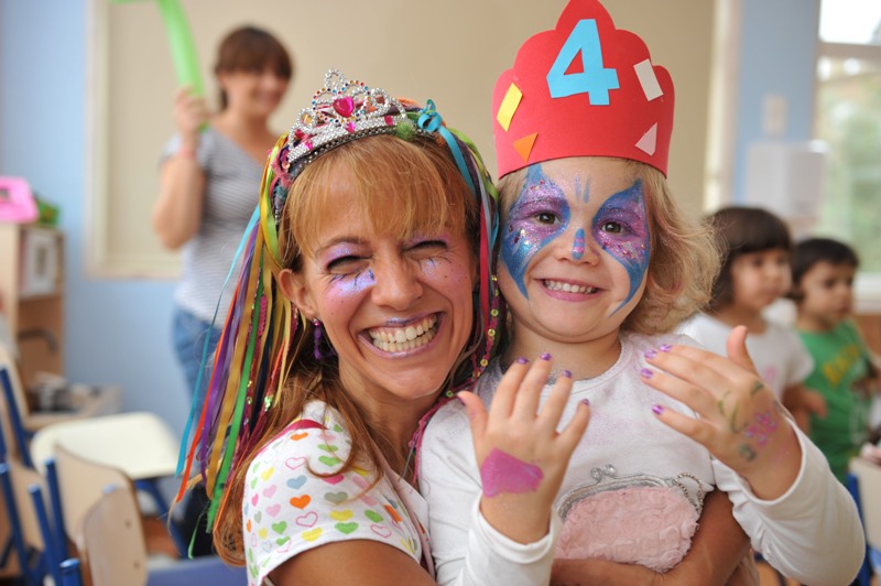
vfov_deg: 33.3
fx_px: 978
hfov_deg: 48.5
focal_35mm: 40
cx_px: 440
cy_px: 293
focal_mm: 40
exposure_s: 1/125
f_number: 3.2
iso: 250
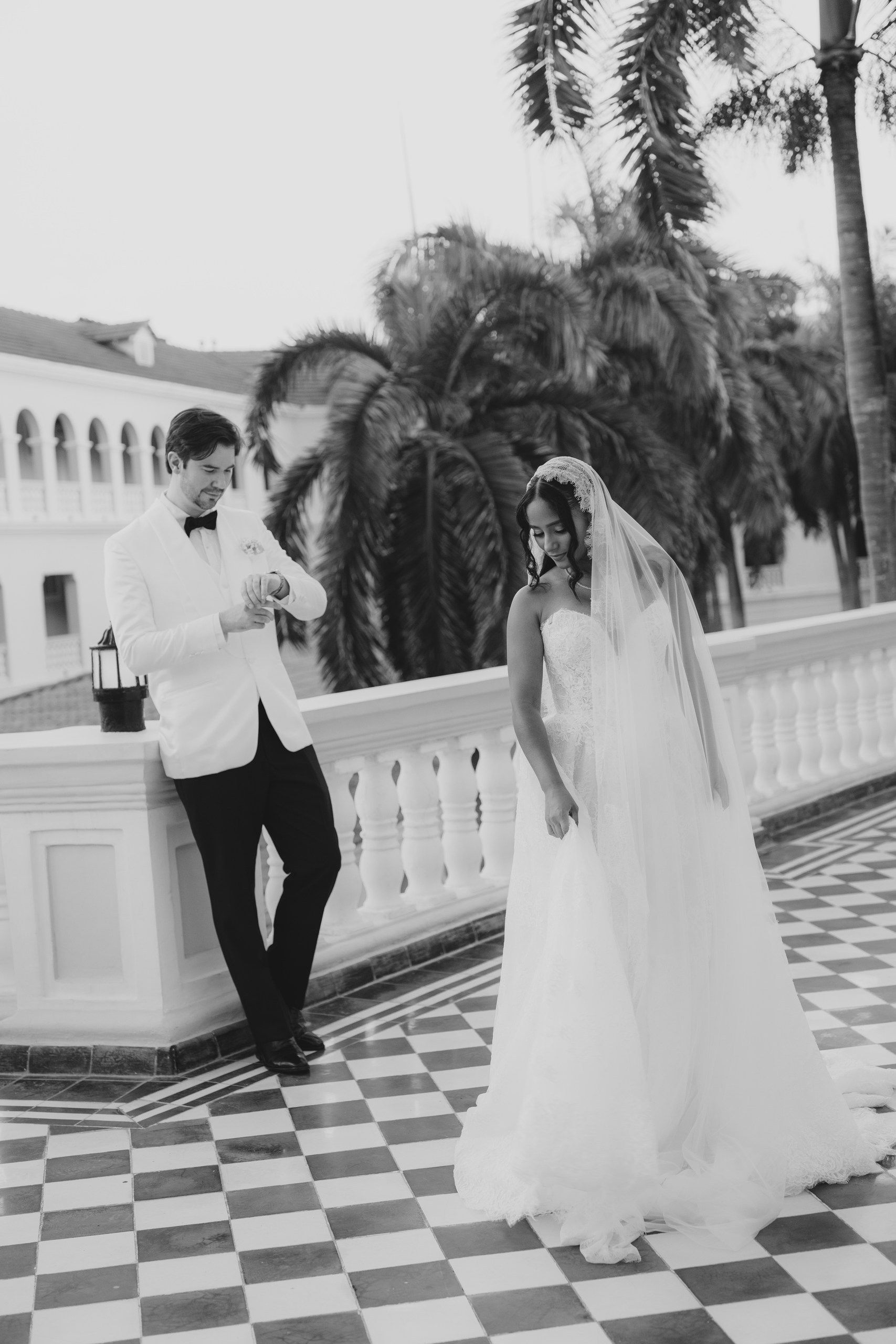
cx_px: 448
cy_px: 672
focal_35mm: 50
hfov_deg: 27.0
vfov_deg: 39.6
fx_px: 1866
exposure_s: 1/400
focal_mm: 50
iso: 640
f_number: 3.2
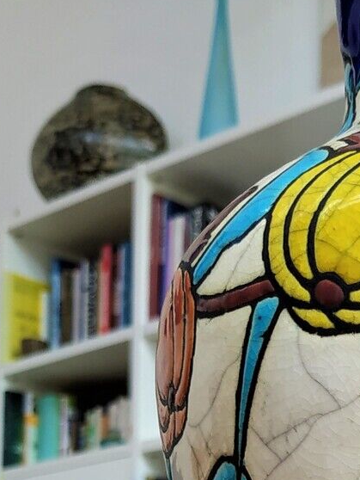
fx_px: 1192
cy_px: 649
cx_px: 480
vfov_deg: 20.5
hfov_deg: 16.2
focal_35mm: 86
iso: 100
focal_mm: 3.94
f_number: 1.9
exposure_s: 1/50
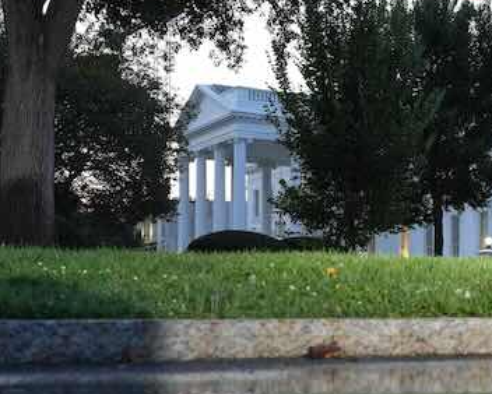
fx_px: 1049
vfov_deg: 21.1
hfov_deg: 24.2
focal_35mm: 72
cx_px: 572
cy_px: 307
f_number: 5.6
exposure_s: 1/30
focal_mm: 30
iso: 1600
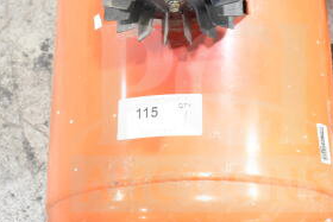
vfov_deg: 18.9
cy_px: 118
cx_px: 203
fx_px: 666
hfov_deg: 28.0
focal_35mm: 72
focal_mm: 22
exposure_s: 1/60
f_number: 3.8
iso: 1600
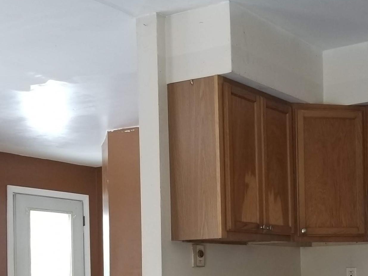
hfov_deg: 30.1
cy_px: 264
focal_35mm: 63
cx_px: 289
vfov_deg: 22.5
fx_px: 670
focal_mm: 4.25
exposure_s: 1/30
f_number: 1.7
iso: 100
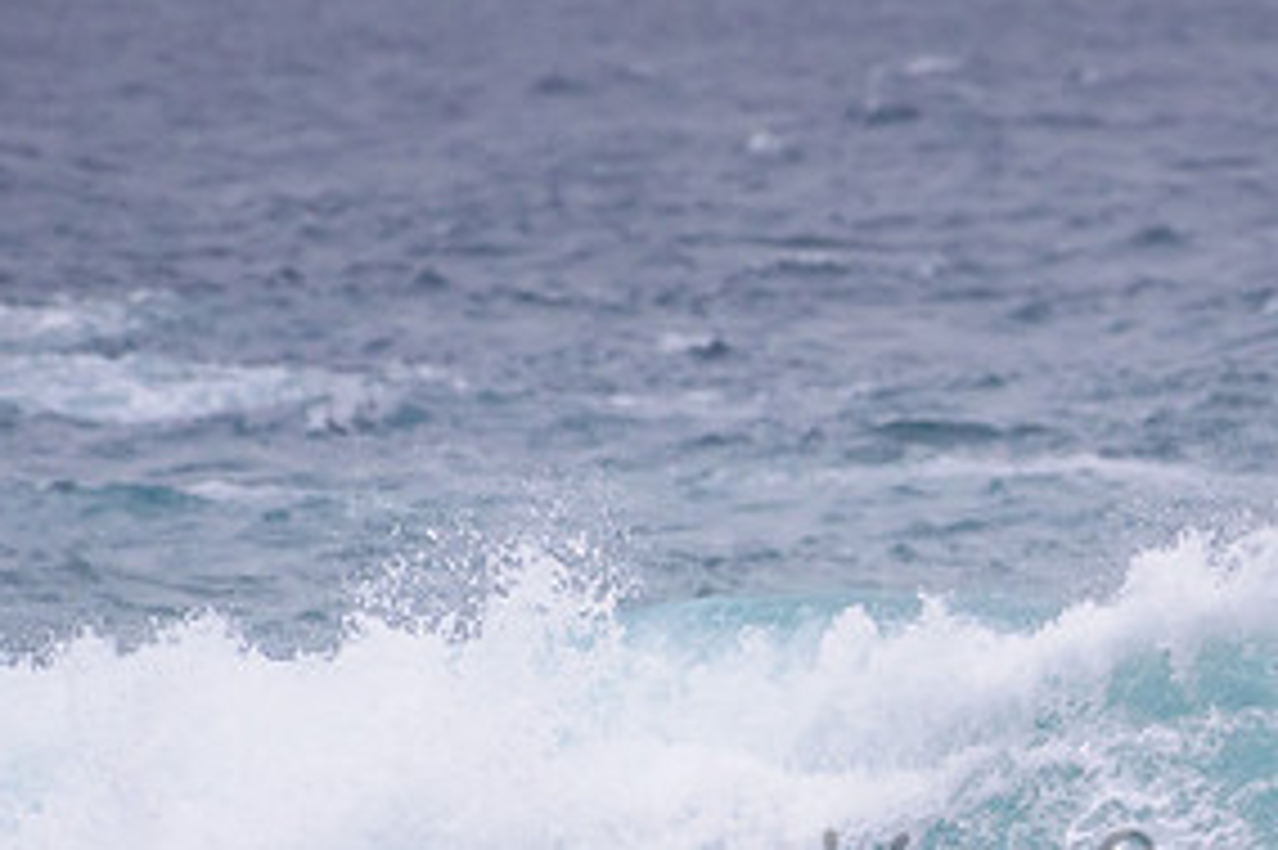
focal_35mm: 1252
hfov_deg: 1.6
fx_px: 44418
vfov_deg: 1.1
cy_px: 857
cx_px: 1493
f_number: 5.6
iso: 1000
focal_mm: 500
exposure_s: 1/2000
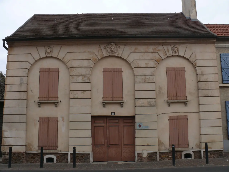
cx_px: 114
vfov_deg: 40.7
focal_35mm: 35
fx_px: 232
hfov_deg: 52.6
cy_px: 86
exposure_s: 1/250
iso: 100
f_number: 4.5
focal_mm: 7.4
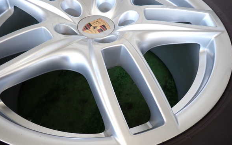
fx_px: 171
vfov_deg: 46.0
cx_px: 115
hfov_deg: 68.4
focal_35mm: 27
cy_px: 79
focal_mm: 4.5
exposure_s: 1/80
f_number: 2
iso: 100
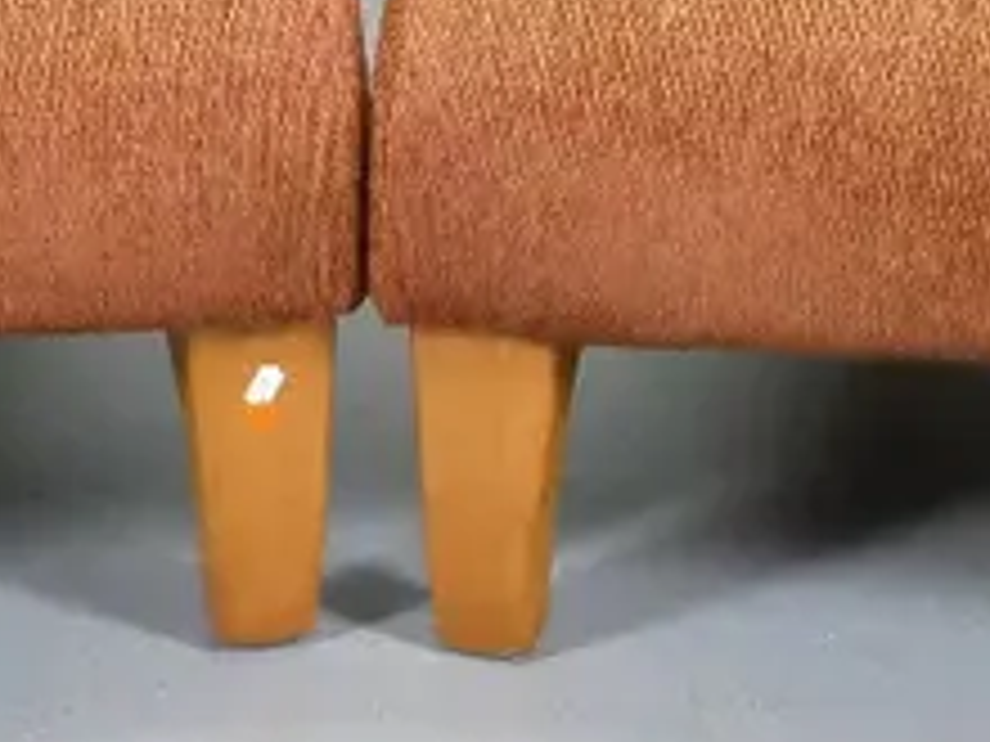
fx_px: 5863
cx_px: 387
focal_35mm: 205
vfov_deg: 7.1
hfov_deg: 9.6
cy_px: -465
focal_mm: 22
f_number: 5.6
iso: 3200
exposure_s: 1/100
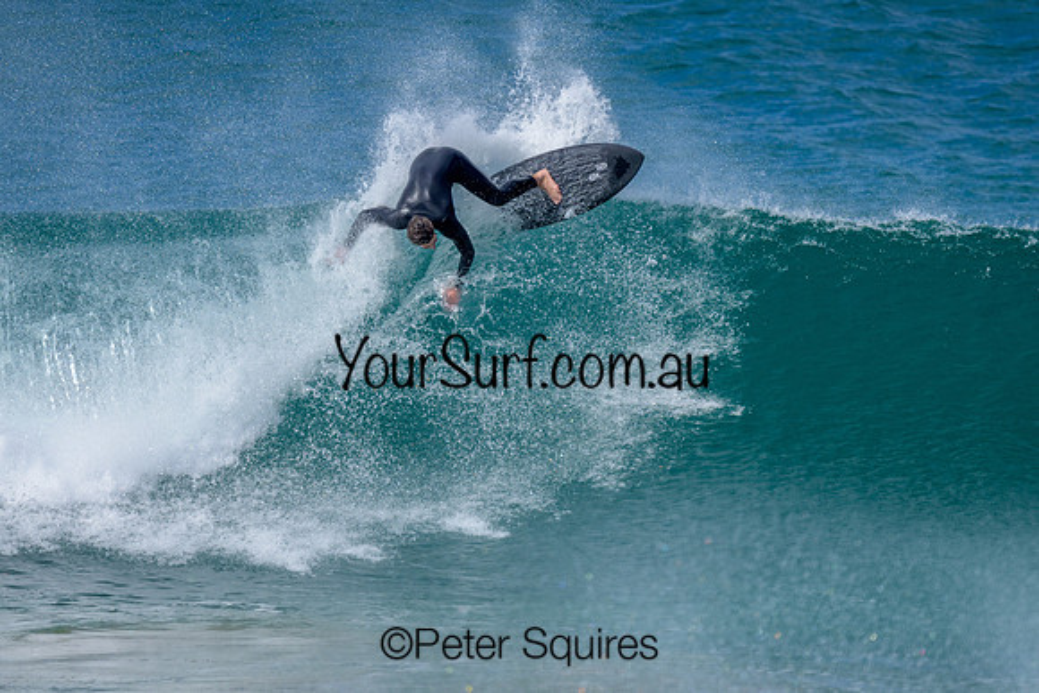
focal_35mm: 1020
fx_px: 29440
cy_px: 337
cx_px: 453
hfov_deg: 2.0
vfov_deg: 1.3
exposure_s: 1/2000
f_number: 6.3
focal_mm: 800
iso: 250
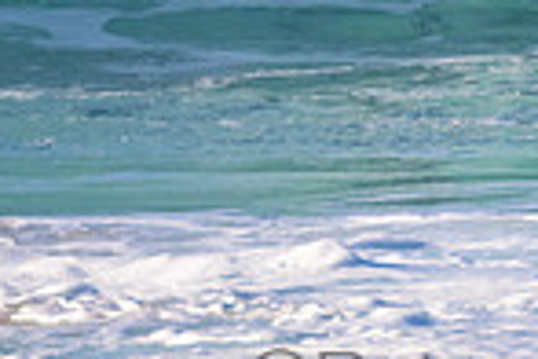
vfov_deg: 0.4
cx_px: 531
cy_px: -225
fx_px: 47026
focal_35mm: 3147
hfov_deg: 0.7
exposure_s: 1/1250
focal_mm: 800
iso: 1100
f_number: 11
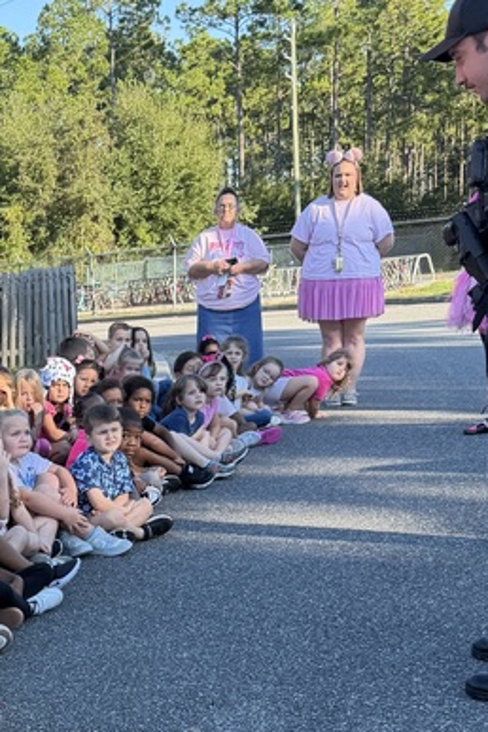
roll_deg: +5.2
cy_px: 692
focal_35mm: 66
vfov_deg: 29.0
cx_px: -108
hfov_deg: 19.3
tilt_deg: -16.3
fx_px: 1342
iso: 100
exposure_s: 1/1361
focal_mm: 6.76
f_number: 1.78
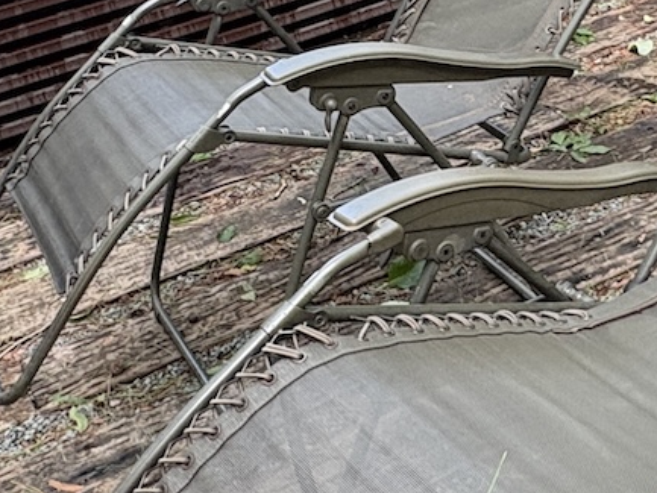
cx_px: 399
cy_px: 99
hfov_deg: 30.2
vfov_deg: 22.6
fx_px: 1215
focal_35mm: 64
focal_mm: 2.22
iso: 200
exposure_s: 1/64
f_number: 2.2
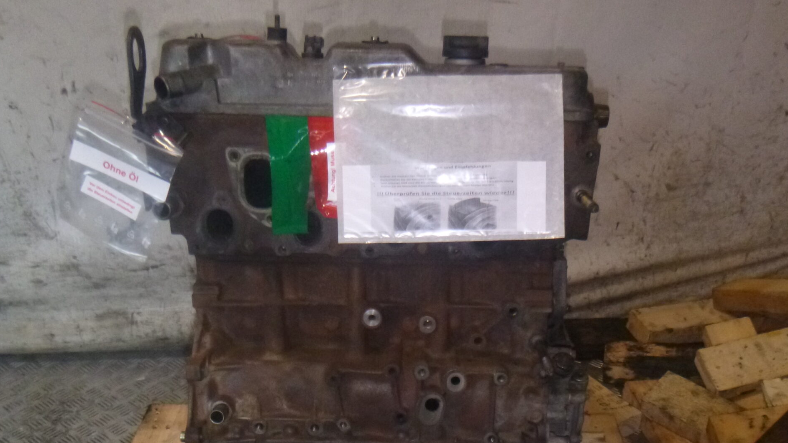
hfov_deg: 54.0
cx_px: 398
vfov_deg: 30.4
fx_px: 773
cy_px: 411
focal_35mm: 37
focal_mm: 4.5
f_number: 3.9
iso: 400
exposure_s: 1/125
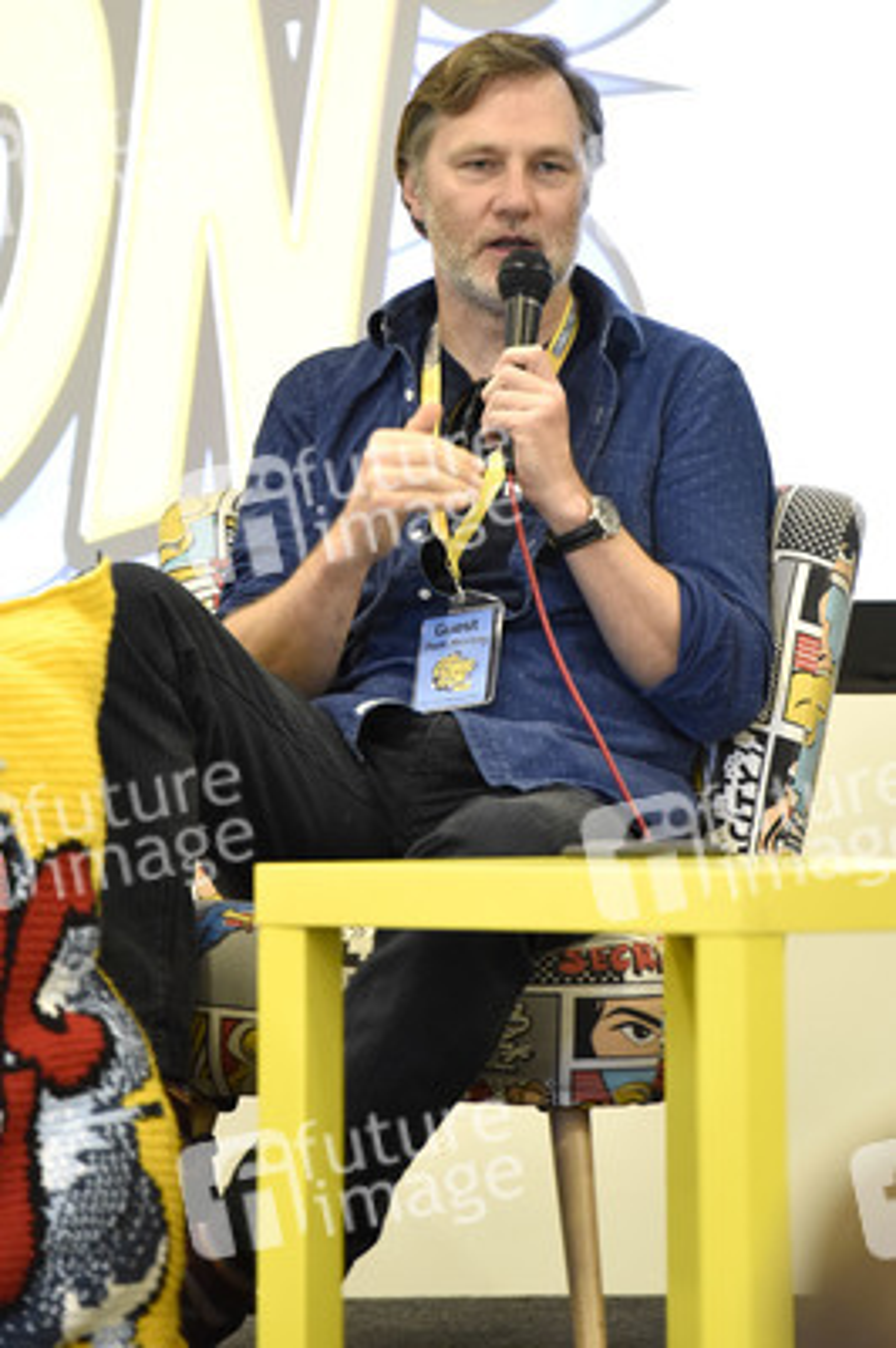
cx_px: 448
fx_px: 7479
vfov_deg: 10.3
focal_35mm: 200
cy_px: 674
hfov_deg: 6.9
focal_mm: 200
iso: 4500
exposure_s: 1/125
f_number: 3.5
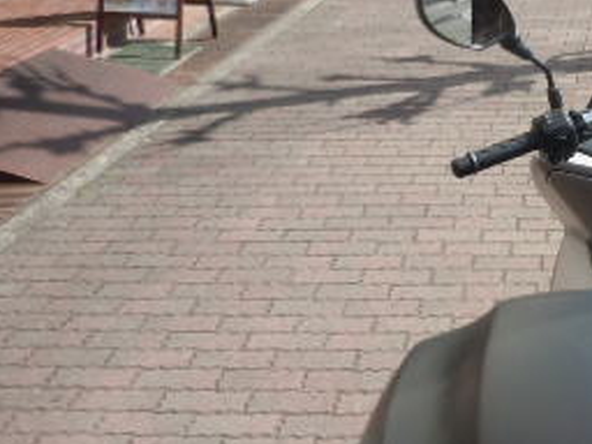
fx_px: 1197
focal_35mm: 70
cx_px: 622
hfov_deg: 26.0
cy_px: 125
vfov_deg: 20.9
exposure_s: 1/400
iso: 100
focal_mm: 5
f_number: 3.7
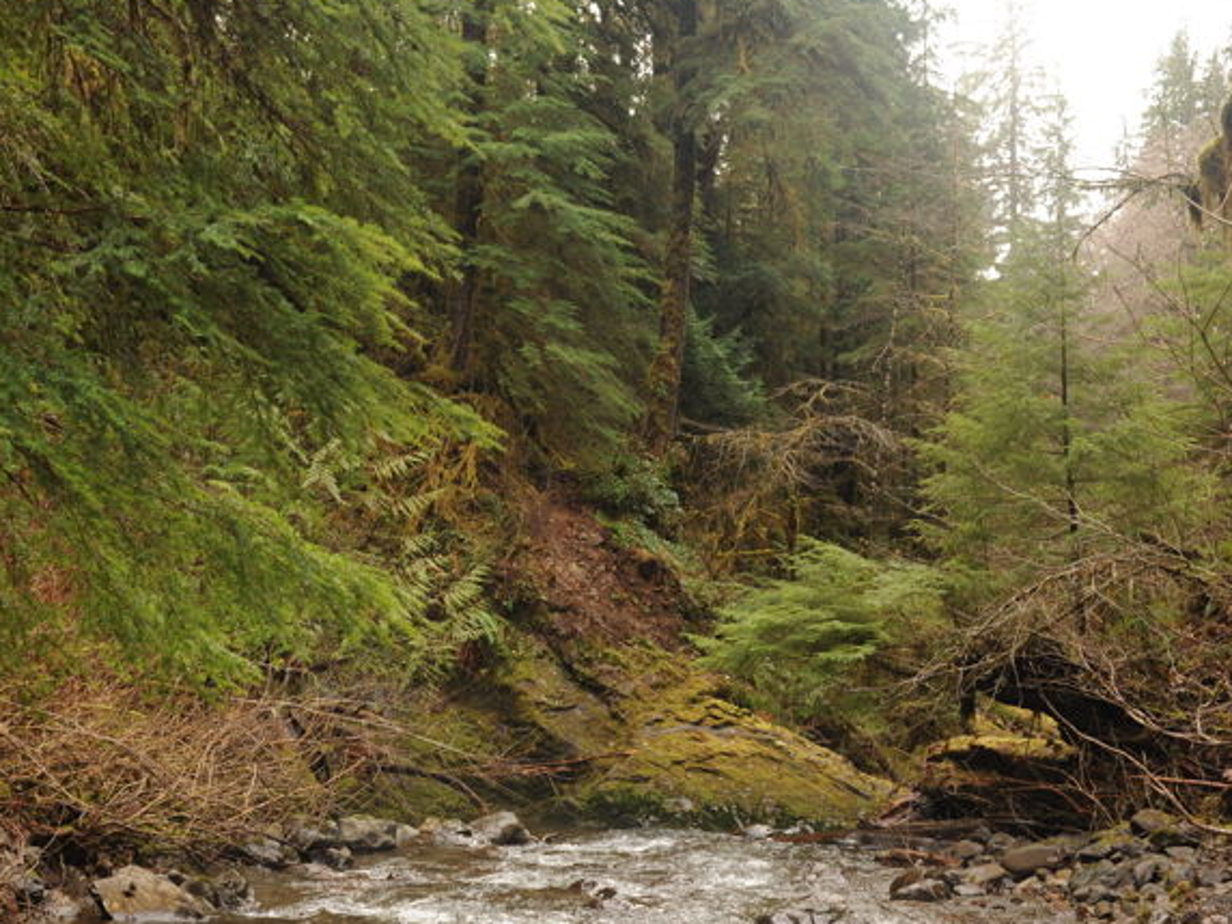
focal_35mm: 47
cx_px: 444
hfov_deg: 40.1
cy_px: 489
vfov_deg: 30.9
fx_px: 1673
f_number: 8
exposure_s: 1/80
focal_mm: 35
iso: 800
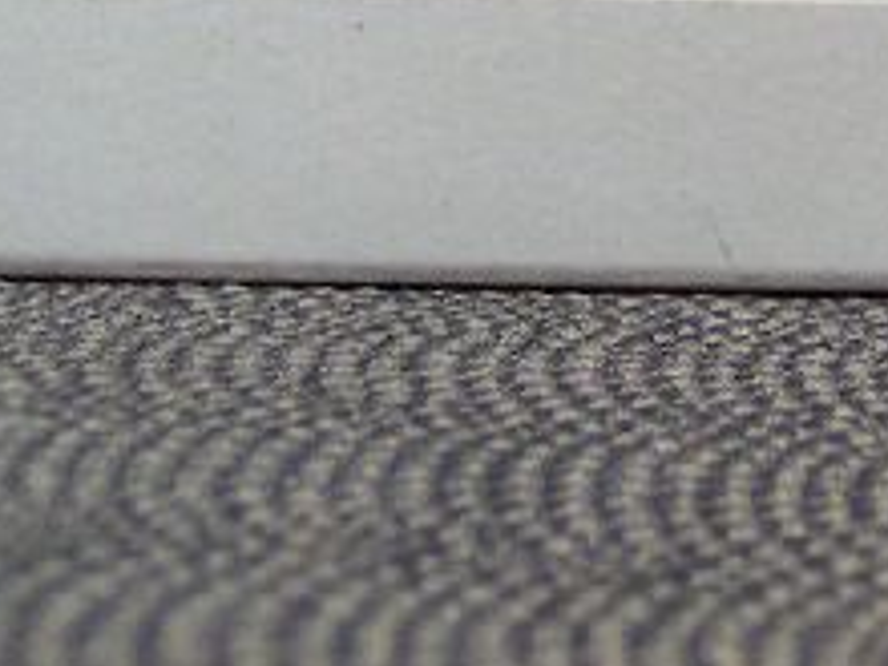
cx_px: 945
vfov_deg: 10.4
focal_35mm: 138
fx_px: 3540
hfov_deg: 14.0
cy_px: -359
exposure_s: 1/8
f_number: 2.8
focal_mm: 8
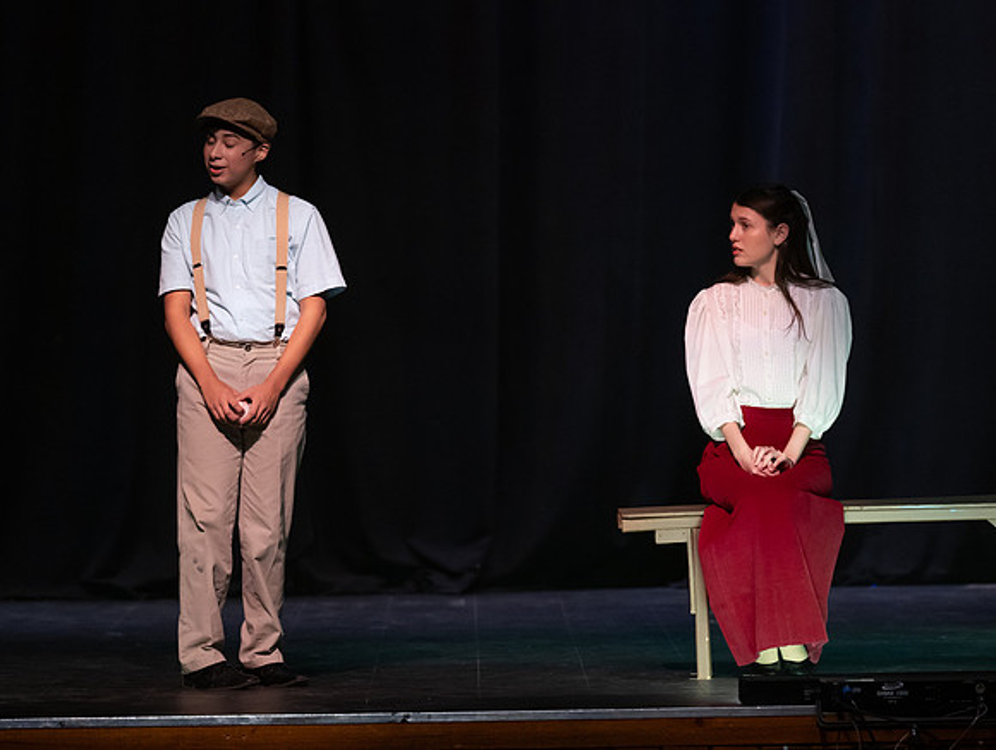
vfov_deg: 5.4
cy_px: 338
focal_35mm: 278
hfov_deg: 7.1
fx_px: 8005
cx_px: 651
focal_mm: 195
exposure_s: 1/320
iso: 3200
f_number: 2.8
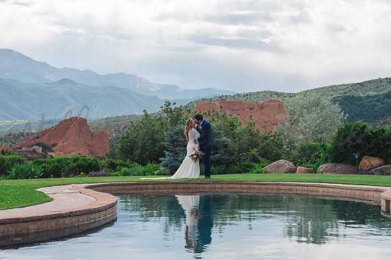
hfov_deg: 34.2
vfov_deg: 23.2
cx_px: 196
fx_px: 635
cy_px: 130
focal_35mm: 58
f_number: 5.6
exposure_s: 1/320
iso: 100
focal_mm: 57
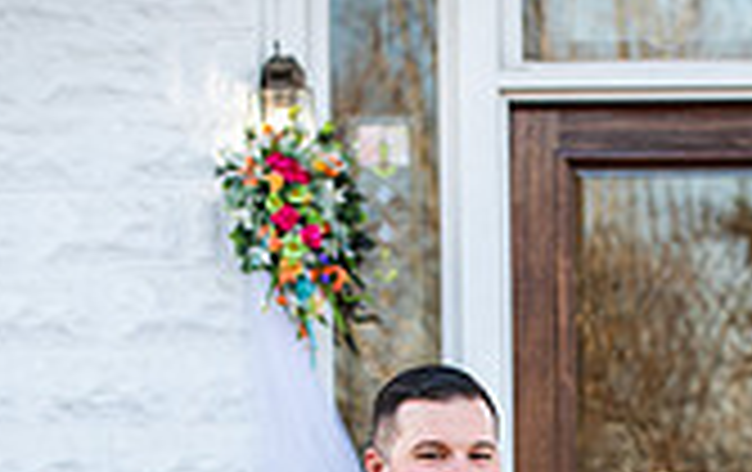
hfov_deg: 10.9
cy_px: 931
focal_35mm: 192
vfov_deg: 6.7
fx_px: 3942
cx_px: 603
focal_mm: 70
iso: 200
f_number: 4
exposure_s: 1/200
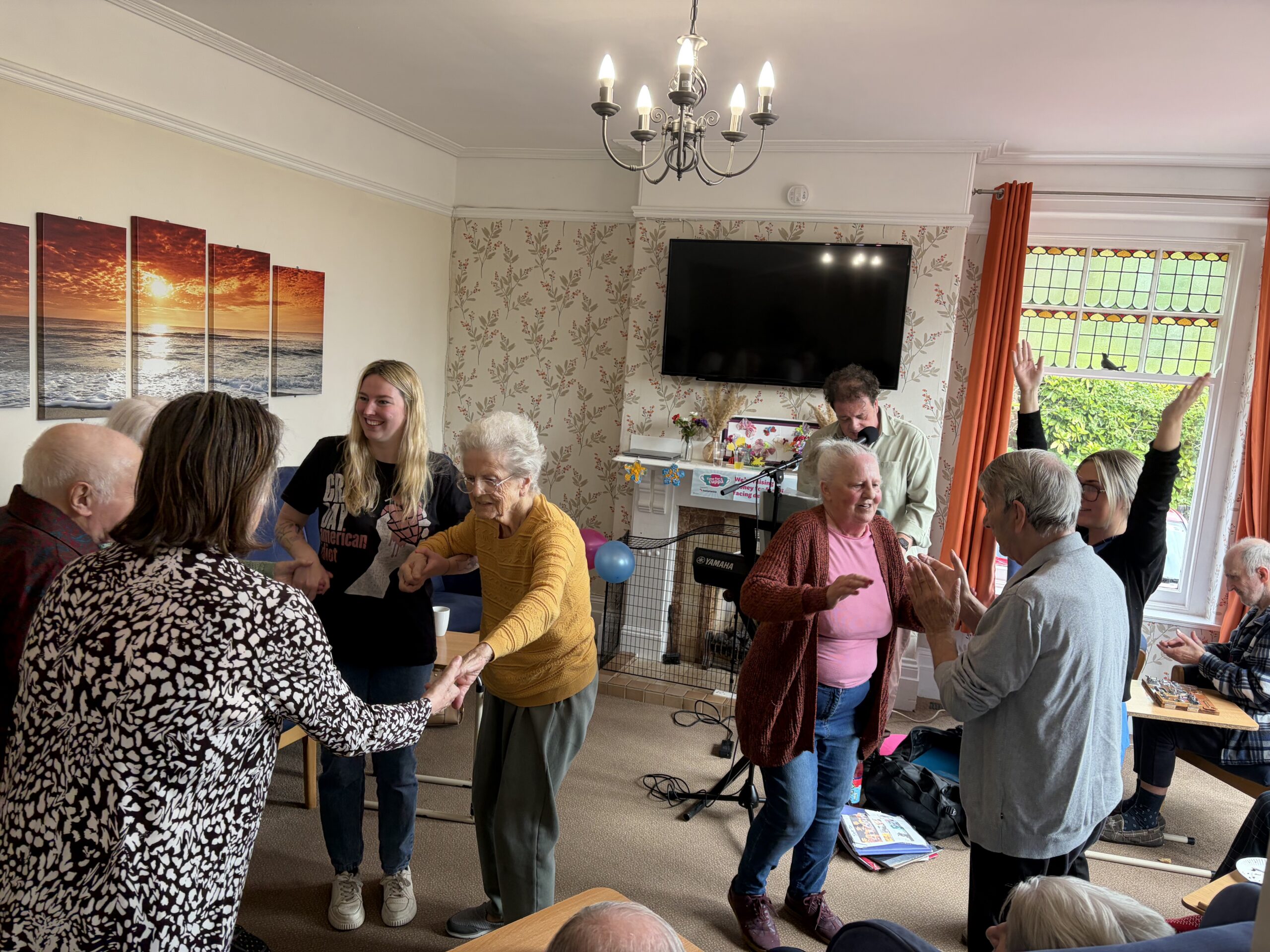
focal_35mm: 26
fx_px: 954
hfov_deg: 67.3
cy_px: 476
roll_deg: -4.4
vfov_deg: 53.1
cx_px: 635
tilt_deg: -7.4
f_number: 1.6
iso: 64
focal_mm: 5.96
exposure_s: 1/100
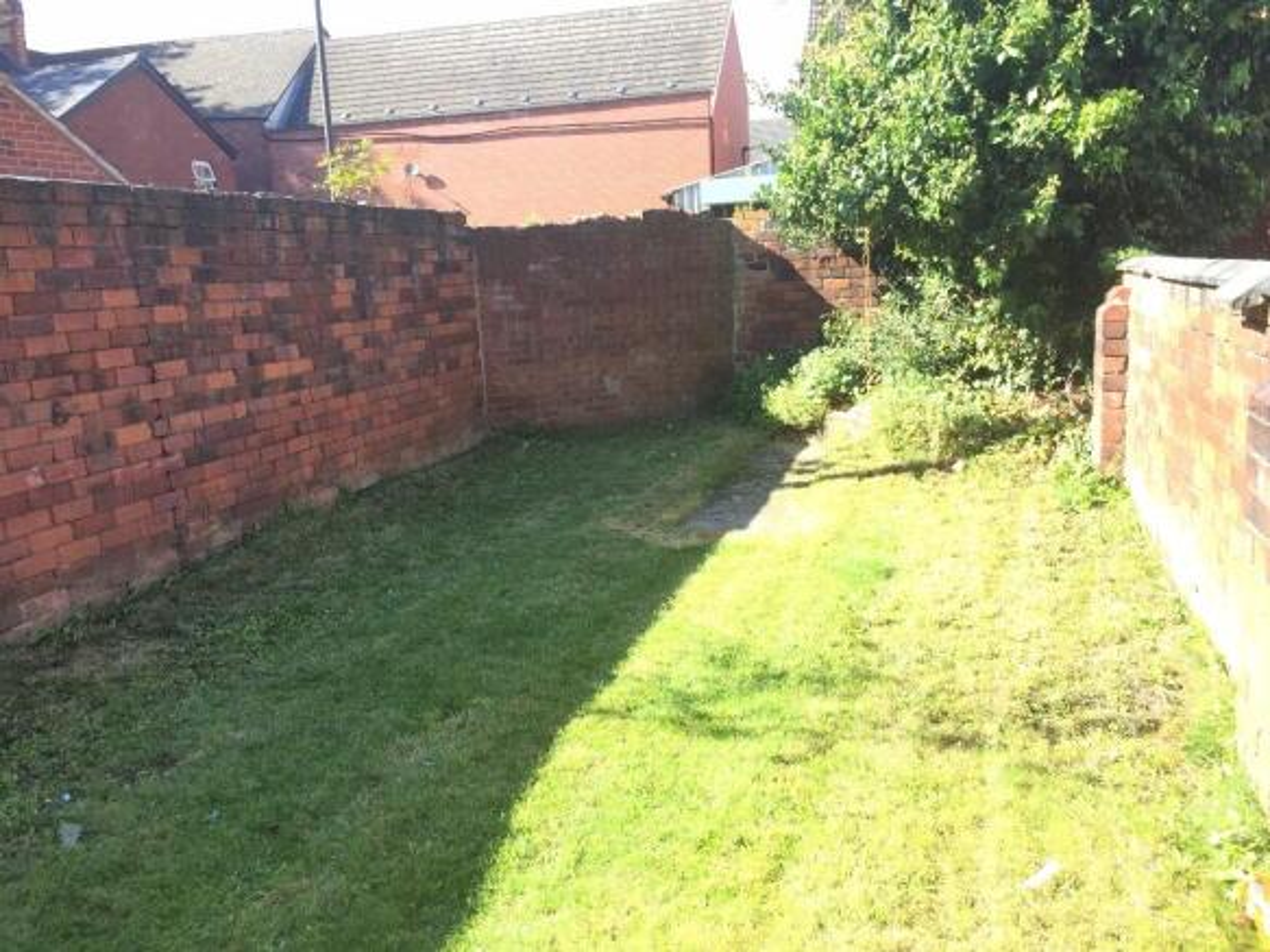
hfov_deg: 61.7
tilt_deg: -11.4
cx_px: 635
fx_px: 1064
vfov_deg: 48.2
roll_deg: +4.2
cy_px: 476
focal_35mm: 29
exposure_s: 1/247
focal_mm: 4.15
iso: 32
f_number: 2.2
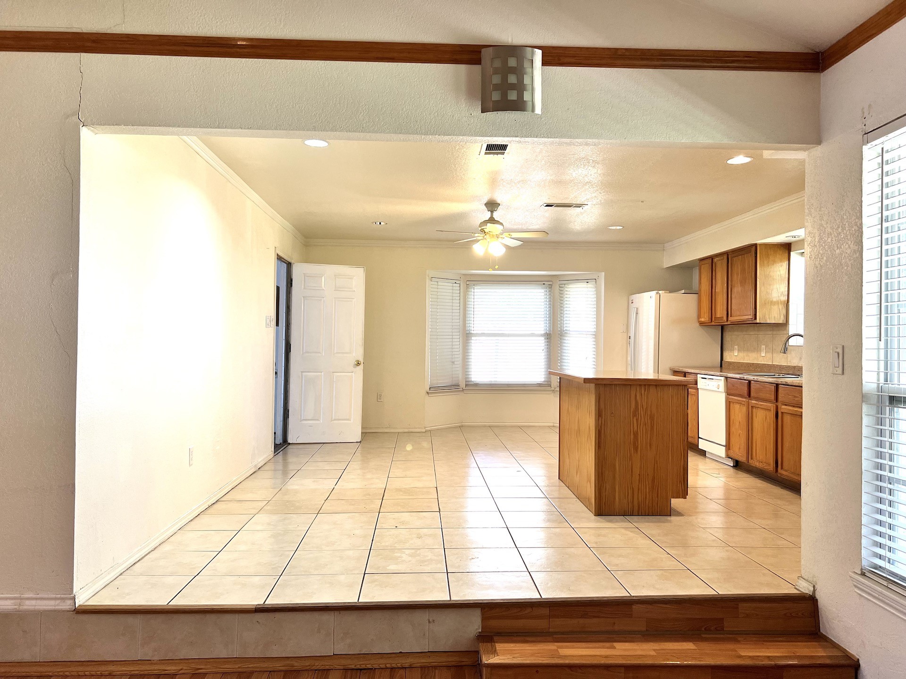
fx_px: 680
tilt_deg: -0.2
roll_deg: -0.6
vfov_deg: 53.1
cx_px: 453
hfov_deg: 67.3
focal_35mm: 26
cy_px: 340
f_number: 1.5
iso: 125
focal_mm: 5.7
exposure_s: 1/120
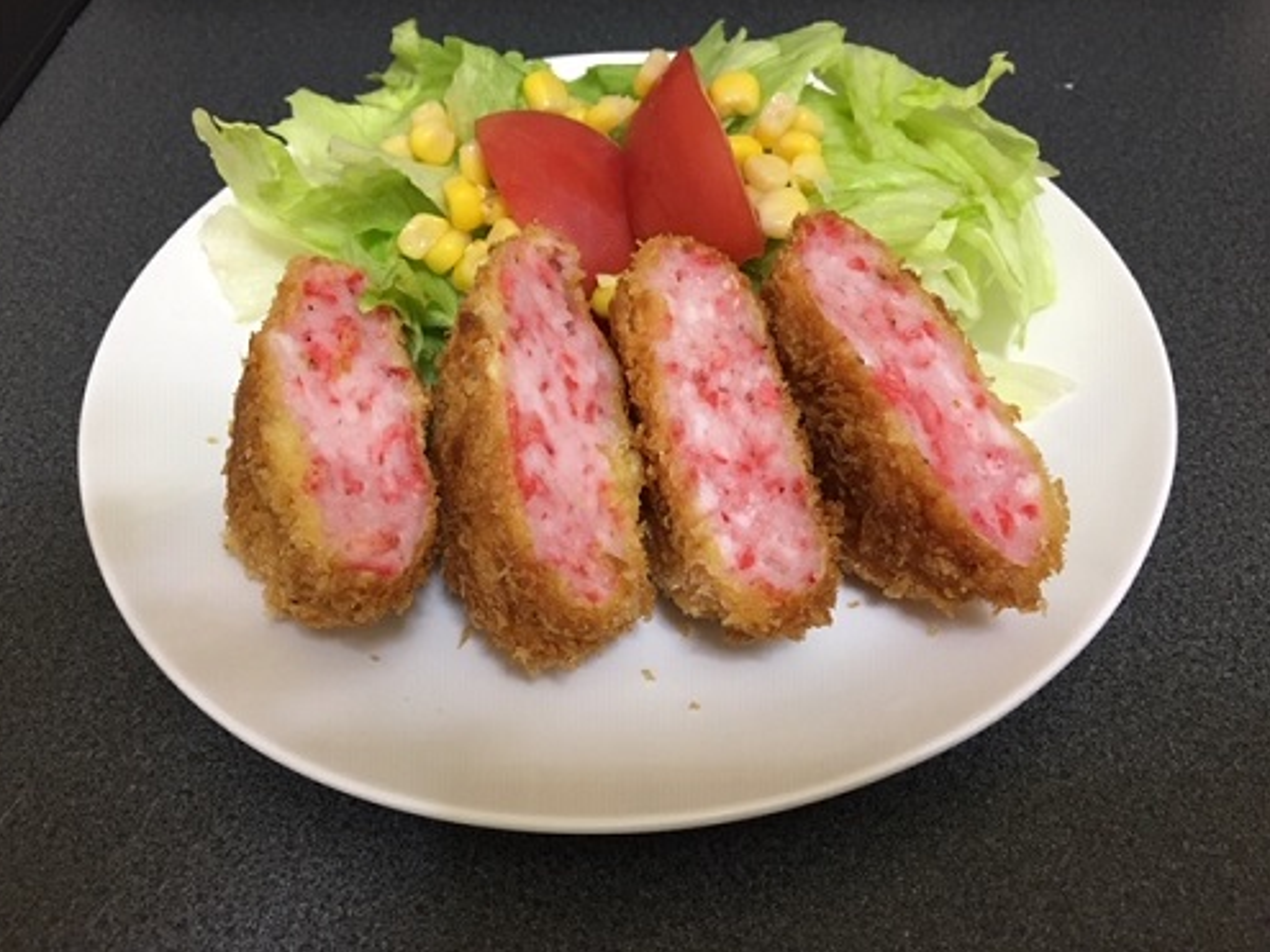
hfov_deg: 60.0
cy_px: 464
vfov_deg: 46.8
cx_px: 618
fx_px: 1100
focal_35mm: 30
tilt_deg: -49.8
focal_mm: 4.15
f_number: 2.2
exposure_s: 1/30
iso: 125
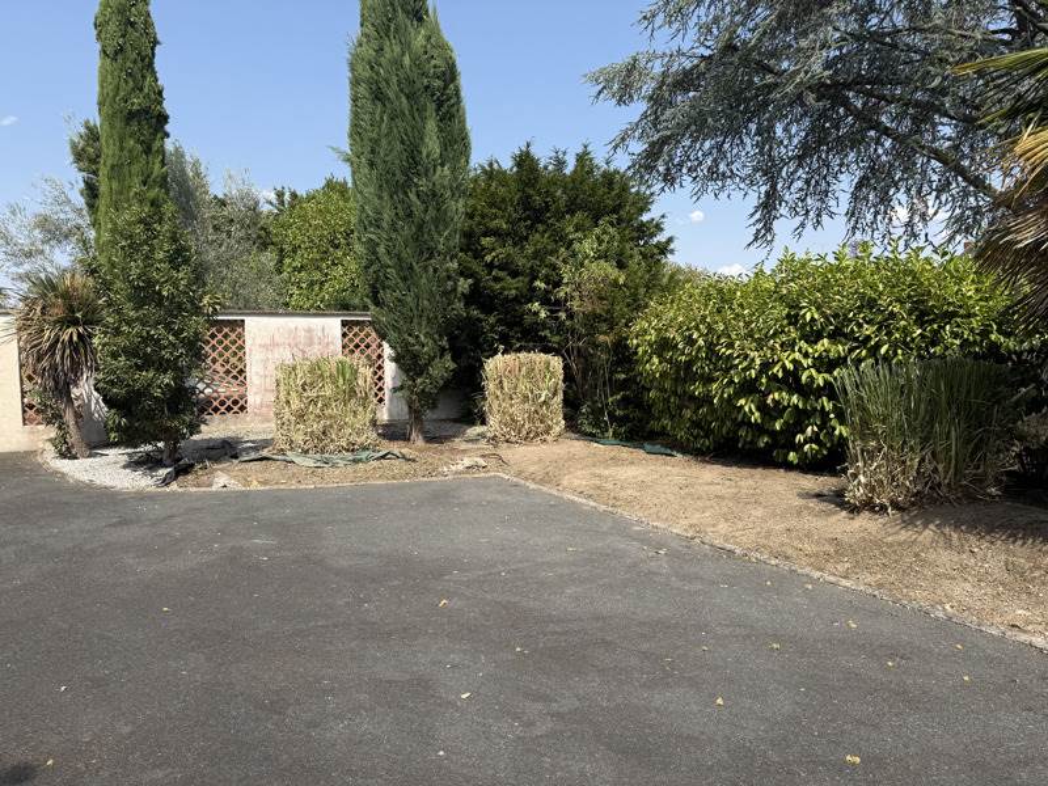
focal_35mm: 24
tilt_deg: -4.5
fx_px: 727
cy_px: 393
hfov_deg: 71.6
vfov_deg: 56.8
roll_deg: +0.7
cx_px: 524
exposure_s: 1/2907
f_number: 1.78
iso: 80
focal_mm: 6.76
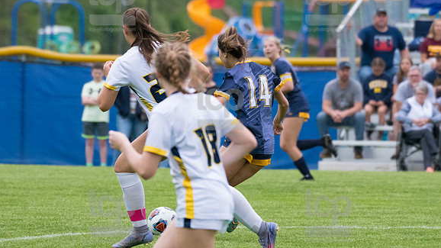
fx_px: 5343
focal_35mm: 457
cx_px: 220
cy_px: 110
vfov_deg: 2.7
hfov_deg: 4.7
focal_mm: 290
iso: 4000
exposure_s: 1/1600
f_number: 5.6
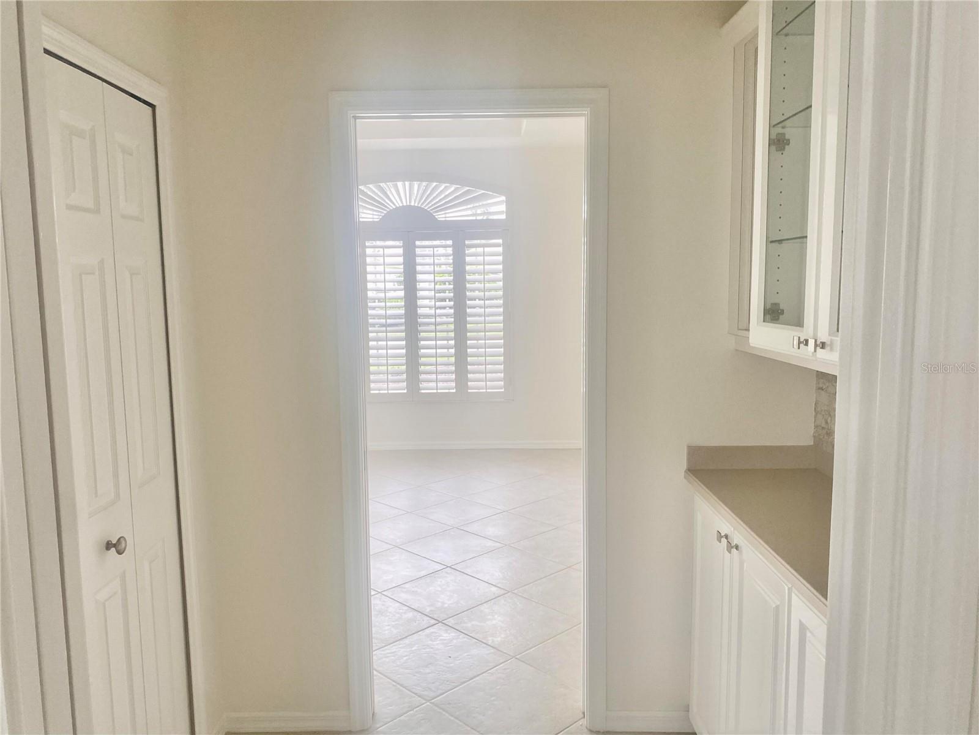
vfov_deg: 53.1
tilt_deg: -5.8
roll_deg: +0.2
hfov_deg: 67.3
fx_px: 735
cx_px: 490
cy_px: 368
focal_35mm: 26
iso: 80
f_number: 1.8
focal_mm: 4.25
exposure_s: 1/121
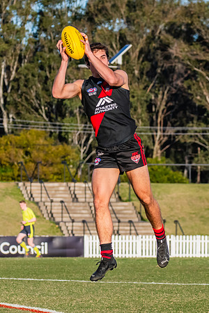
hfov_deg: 3.1
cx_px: 118
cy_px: 232
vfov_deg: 4.6
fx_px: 3862
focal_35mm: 444
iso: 800
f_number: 8
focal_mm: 195
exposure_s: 1/1600
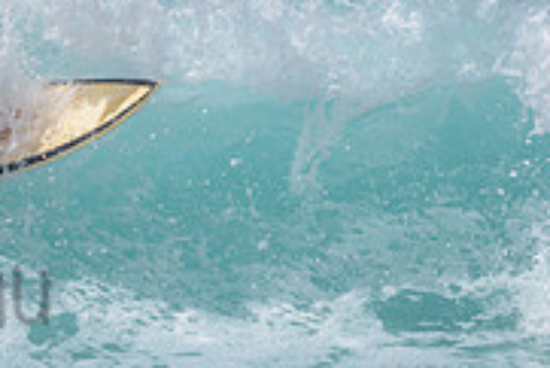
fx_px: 30090
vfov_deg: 0.7
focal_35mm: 1968
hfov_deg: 1.0
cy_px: 132
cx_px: -77
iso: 80
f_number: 5.6
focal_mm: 500
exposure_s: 1/2000
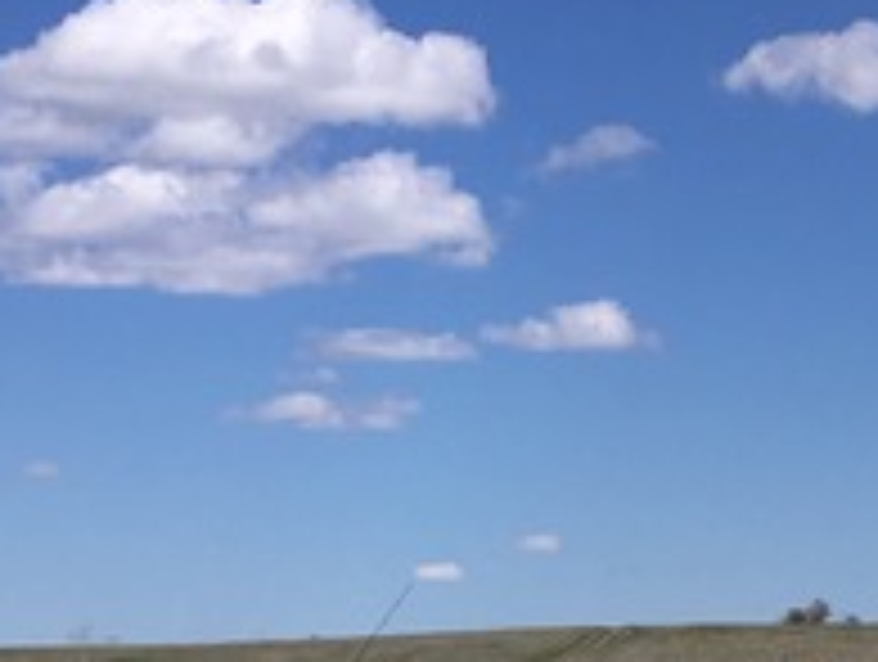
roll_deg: -1.0
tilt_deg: -8.7
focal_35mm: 95
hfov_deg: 20.6
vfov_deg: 14.5
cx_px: 491
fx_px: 2414
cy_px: 1022
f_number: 2.2
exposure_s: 1/2959
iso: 25
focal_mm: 4.15
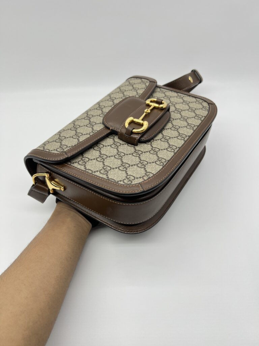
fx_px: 259
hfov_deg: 53.1
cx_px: 130
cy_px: 173
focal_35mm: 26
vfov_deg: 67.3
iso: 32
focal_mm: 5.7
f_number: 1.5
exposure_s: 1/100
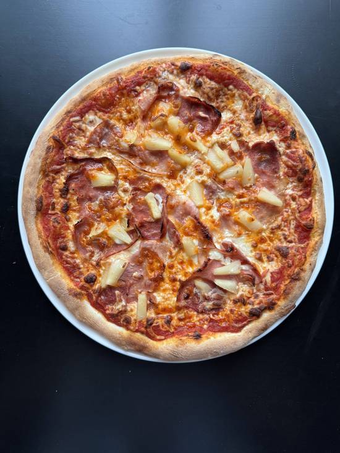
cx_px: 170
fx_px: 314
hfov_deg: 56.8
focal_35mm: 24
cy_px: 226
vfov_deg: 71.6
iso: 320
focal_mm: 6.76
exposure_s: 1/60
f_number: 1.78
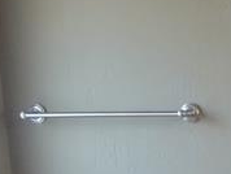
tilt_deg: -11.6
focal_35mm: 104
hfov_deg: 16.3
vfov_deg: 13.5
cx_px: 396
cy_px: 251
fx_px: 695
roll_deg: +0.4
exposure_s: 1/30
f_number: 2.2
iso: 50
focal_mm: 4.15
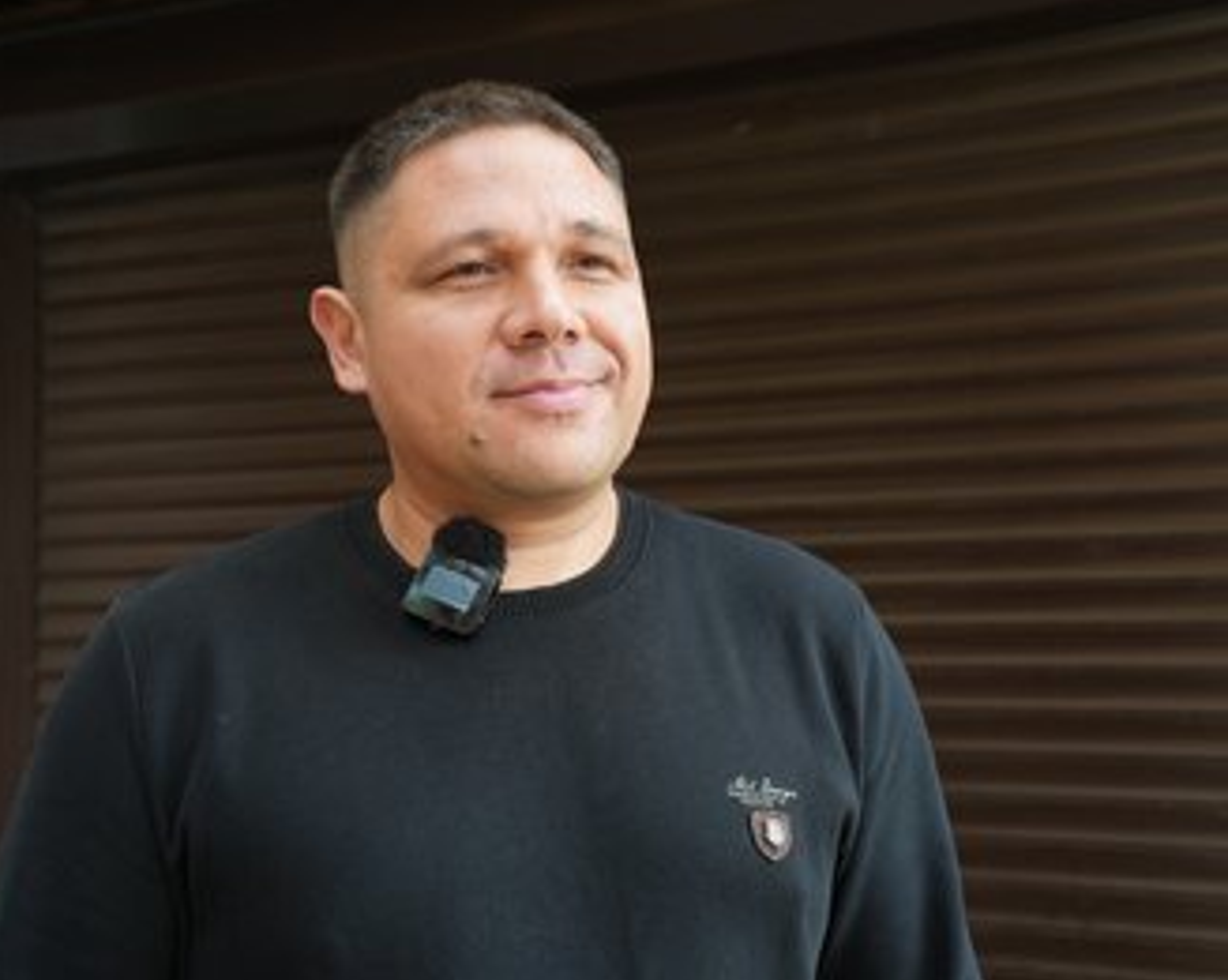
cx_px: 605
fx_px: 1670
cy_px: 490
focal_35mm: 46
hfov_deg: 40.4
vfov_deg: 32.7
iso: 800
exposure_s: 1/160
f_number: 4
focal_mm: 40
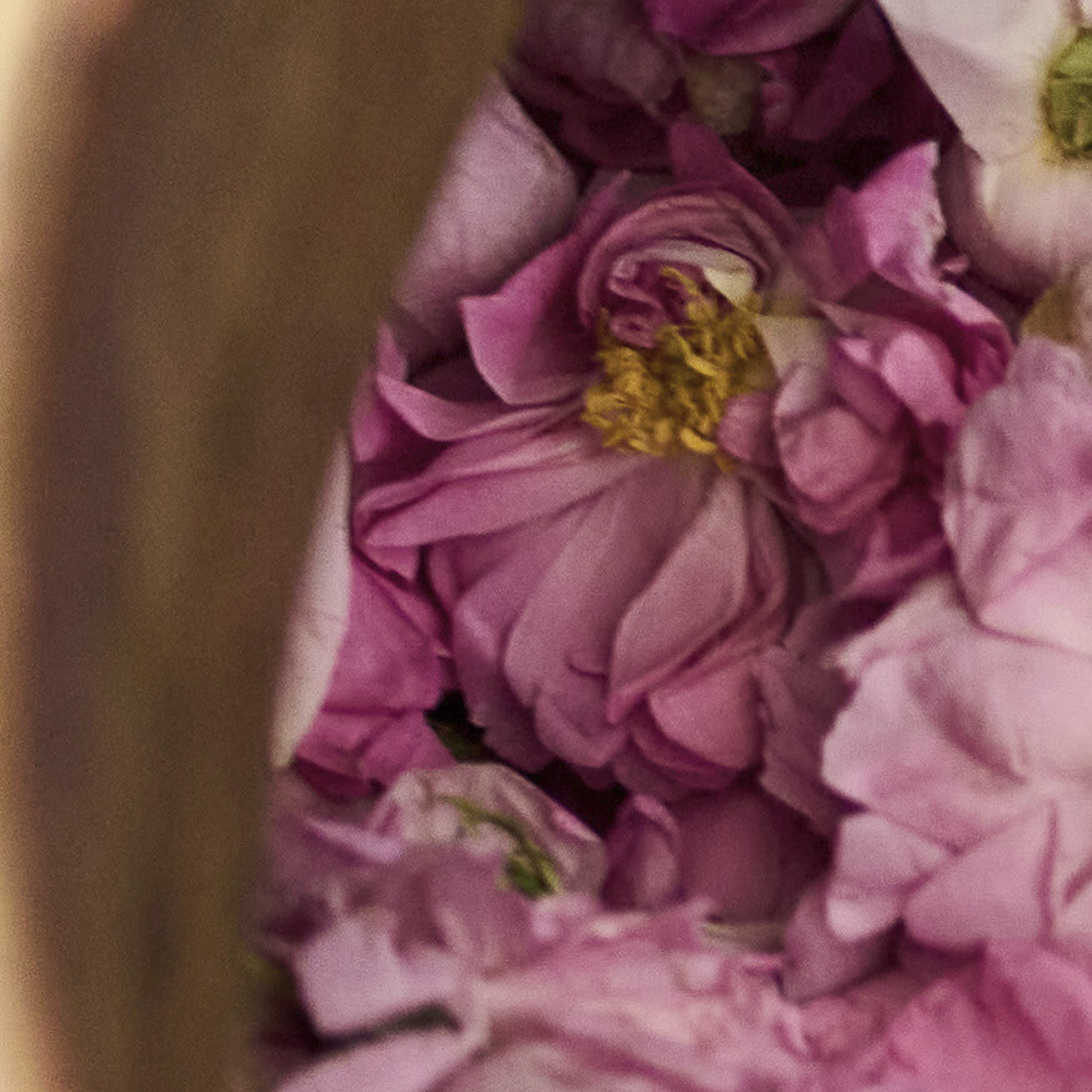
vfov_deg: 5.9
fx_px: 10493
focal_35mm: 294
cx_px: 3718
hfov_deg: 5.5
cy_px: 1138
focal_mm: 35
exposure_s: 1/80
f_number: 1.4
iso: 500
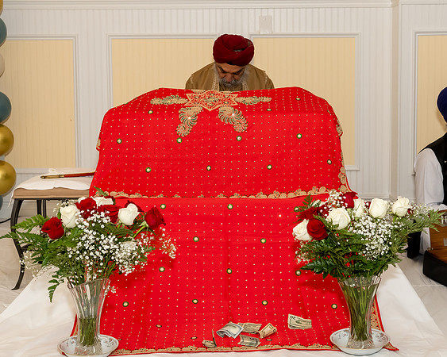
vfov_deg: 25.1
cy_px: 170
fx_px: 804
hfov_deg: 31.0
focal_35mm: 61
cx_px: 257
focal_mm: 32
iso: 1000
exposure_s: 1/250
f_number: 7.1
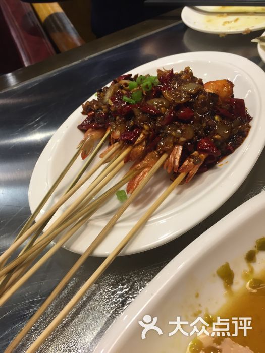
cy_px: 176
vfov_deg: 61.7
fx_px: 296
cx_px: 132
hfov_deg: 48.2
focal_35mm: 29
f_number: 2.2
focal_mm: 4.15
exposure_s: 1/30
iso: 64
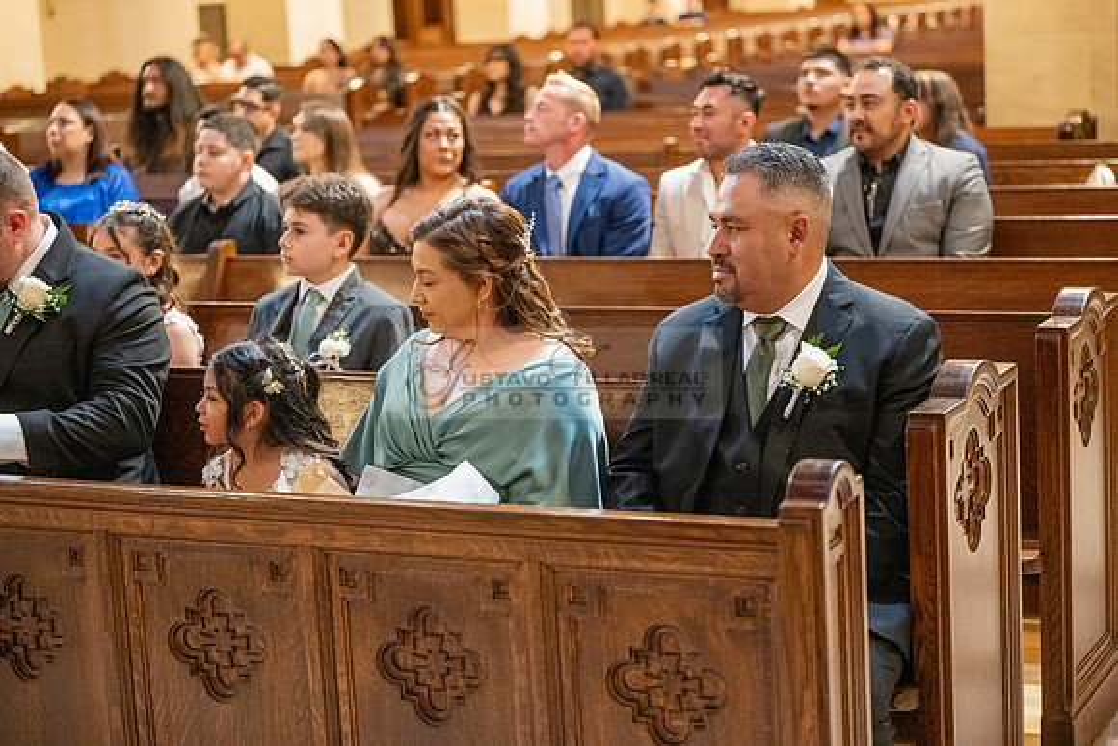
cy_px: 373
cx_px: 559
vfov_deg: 19.5
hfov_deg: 28.8
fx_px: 2174
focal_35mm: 70
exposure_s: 1/100
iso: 2000
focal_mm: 70
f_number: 2.8
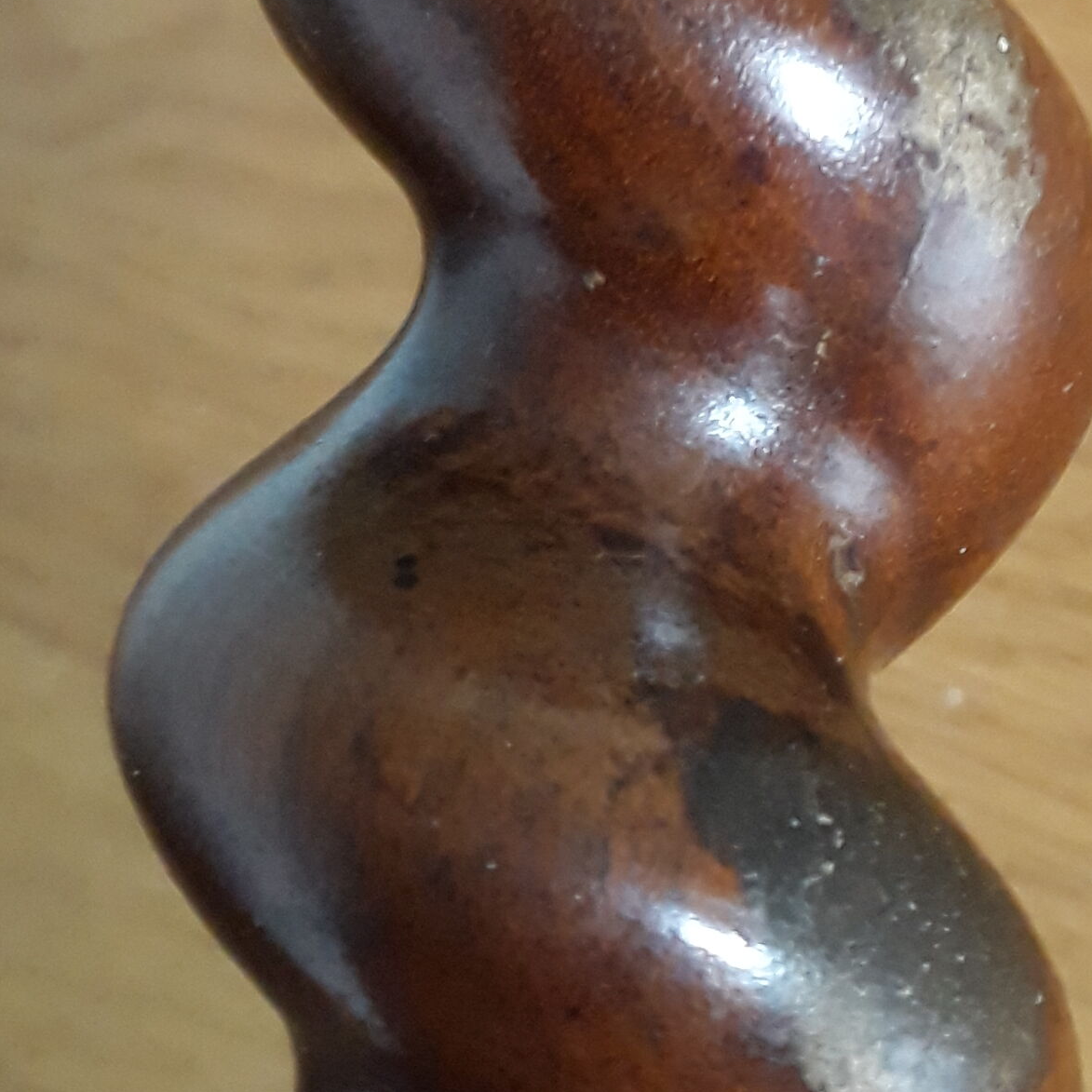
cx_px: 1246
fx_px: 2998
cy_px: -245
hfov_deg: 19.6
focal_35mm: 84
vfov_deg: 19.4
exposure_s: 1/25
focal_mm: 3.71
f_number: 1.7
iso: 320
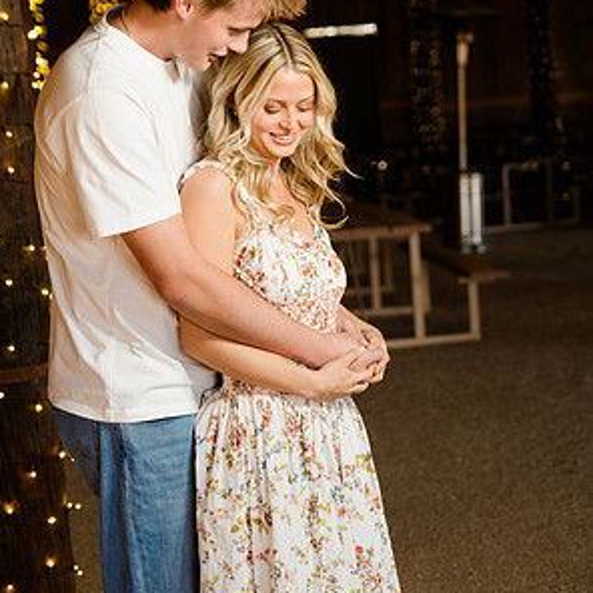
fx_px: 1977
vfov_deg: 17.0
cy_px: 246
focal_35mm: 102
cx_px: 294
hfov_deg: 17.1
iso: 800
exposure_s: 1/200
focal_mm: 79
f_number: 4
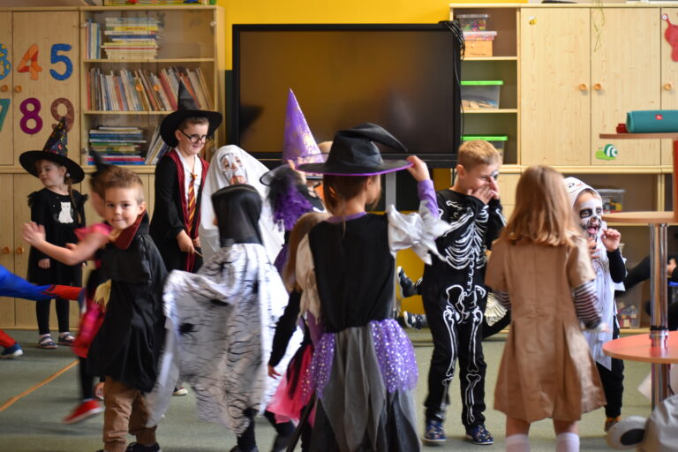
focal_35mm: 105
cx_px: 339
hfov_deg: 19.5
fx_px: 1977
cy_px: 226
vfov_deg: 13.0
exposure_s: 1/60
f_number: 4.5
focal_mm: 70
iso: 800
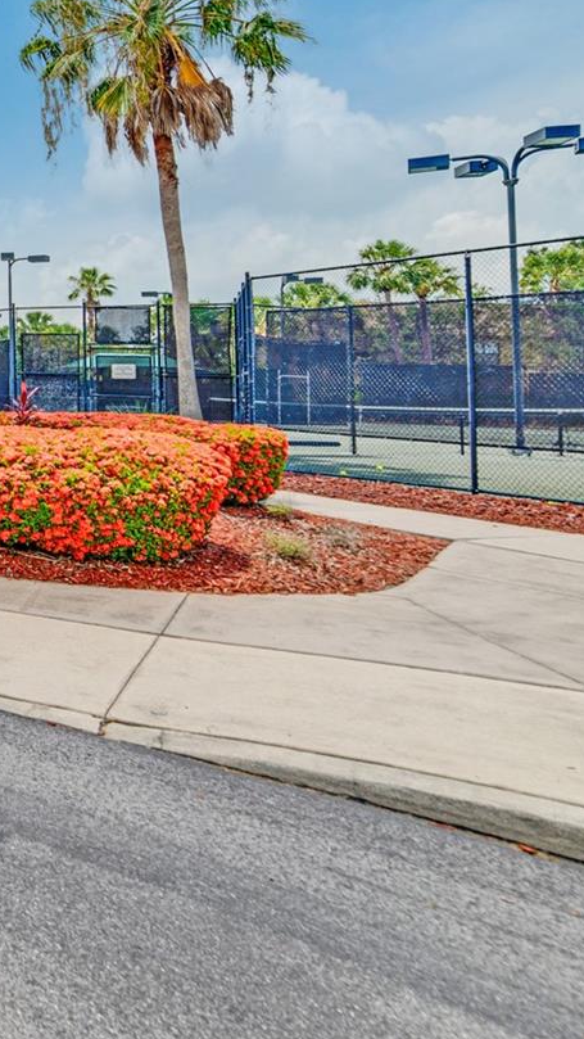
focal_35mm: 29
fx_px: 798
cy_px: 362
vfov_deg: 64.6
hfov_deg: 26.6
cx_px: -323
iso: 100
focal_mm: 14
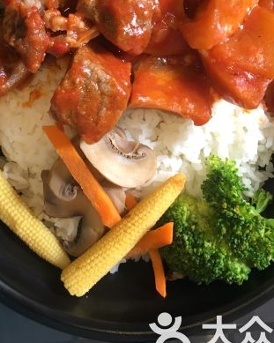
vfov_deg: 35.5
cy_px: 71
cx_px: 139
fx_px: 517
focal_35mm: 51
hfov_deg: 29.7
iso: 100
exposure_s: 1/33
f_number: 2.2
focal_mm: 4.15
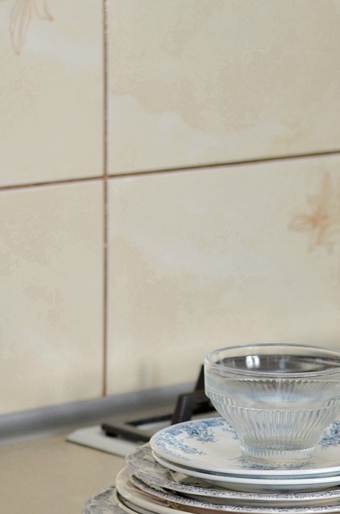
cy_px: 579
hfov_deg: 7.4
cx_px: 361
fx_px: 2620
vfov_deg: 11.0
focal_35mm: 184
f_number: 2.8
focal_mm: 50
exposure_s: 1/100
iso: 160
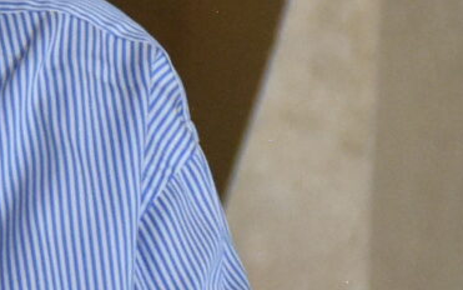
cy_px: 127
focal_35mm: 792
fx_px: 9989
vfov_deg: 1.7
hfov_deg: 2.6
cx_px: -291
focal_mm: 75
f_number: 5
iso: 2500
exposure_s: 1/200
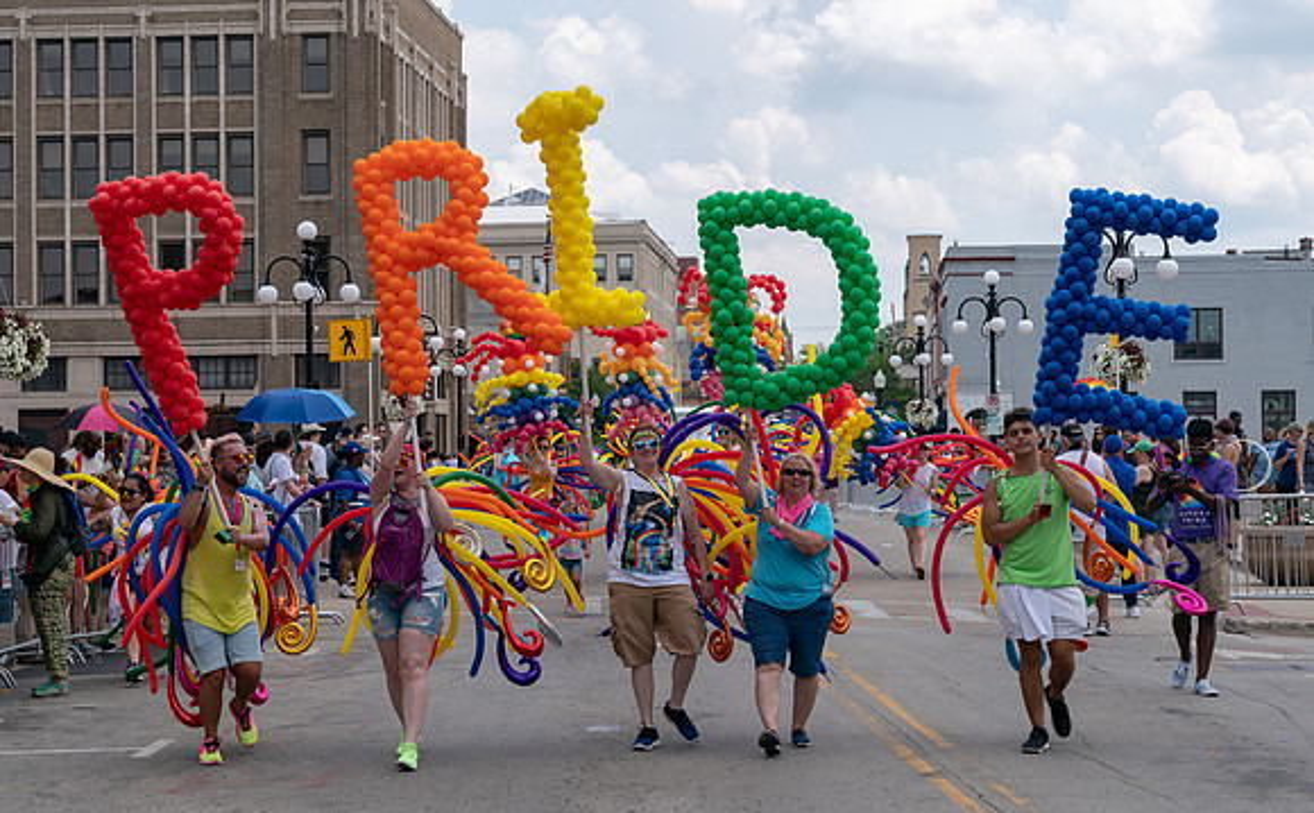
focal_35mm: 70
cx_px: 644
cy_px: 422
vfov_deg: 18.4
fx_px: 2507
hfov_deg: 29.4
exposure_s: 1/500
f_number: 6.3
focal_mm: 55
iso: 160
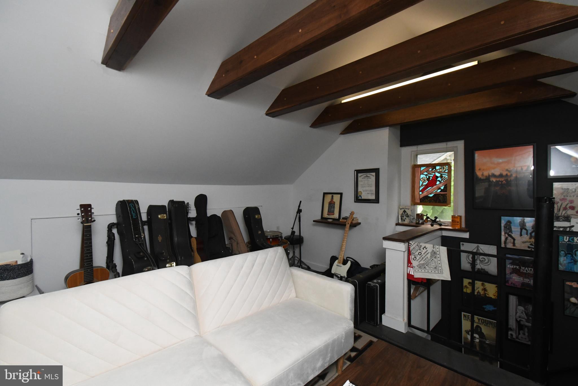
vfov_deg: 77.3
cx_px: 289
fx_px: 241
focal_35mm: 15
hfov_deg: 100.4
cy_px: 193
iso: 2500
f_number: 9
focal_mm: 10
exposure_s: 1/250
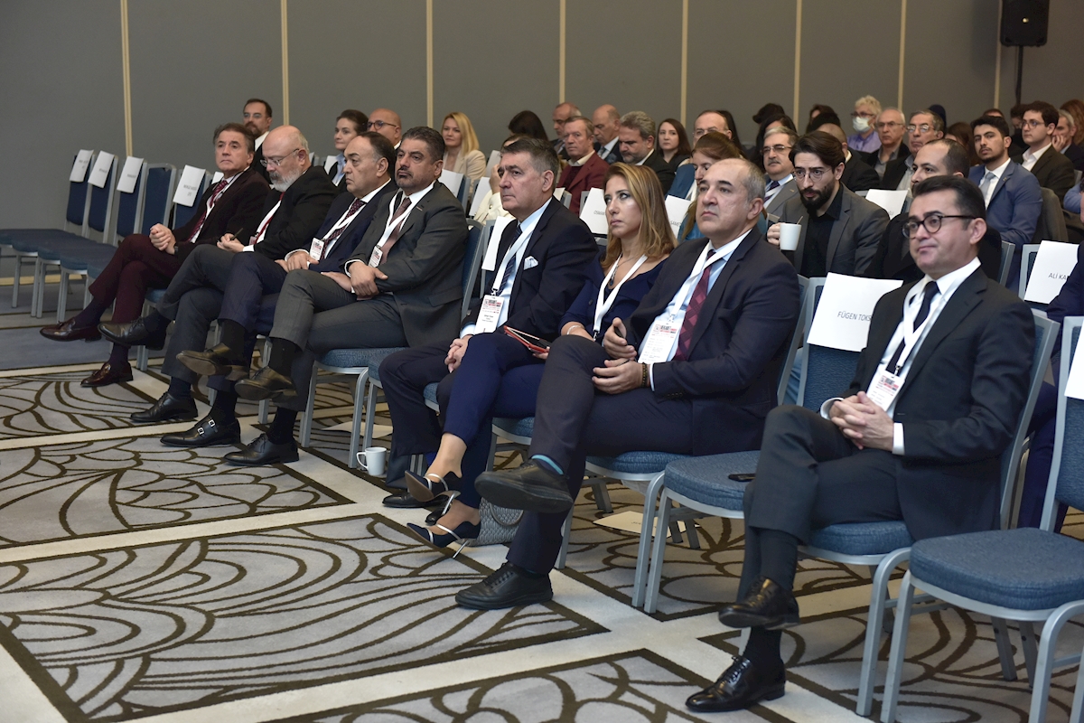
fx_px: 1746
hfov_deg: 34.5
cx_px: 542
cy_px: 362
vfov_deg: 23.4
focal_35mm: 58
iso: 2500
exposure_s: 1/100
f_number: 3.2
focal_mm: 58
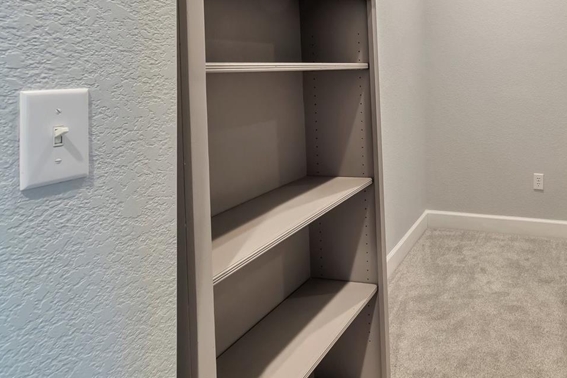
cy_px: 70
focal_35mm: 25
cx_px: 450
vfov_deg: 48.1
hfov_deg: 65.4
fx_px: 394
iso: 125
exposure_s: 1.3
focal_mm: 10
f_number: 9
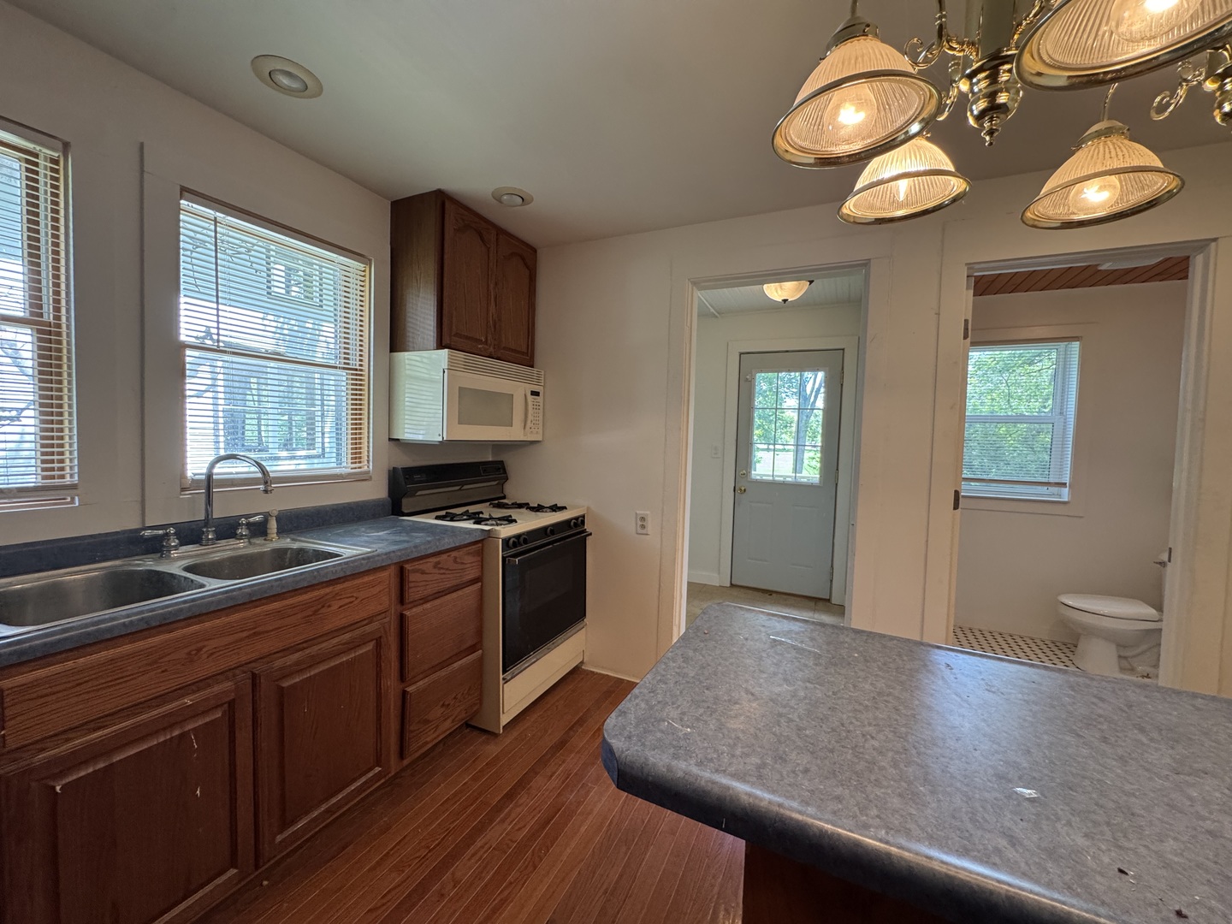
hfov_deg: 102.1
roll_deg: -0.8
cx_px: 616
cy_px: 462
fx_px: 498
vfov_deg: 85.7
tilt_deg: -4.4
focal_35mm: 14
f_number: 2.2
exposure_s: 1/120
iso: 250
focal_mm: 2.22
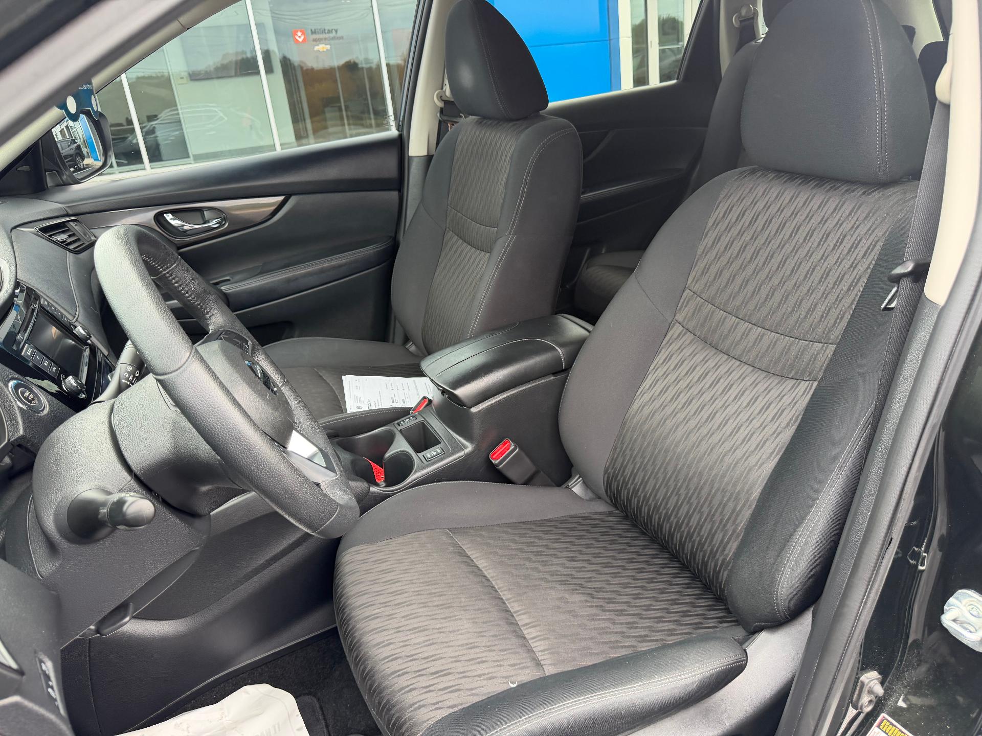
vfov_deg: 56.8
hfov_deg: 71.6
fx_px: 681
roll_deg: +5.1
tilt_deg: -21.7
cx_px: 491
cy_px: 368
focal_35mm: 24
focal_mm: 6.76
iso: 125
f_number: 1.78
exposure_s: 1/203
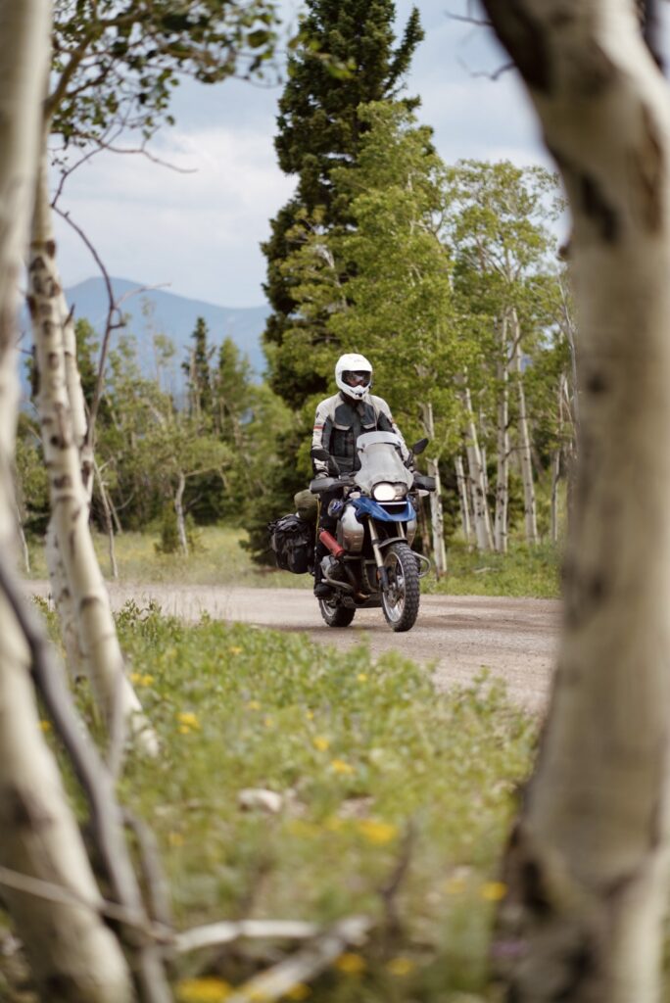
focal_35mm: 85
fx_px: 2370
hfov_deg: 16.1
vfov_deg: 23.9
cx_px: 335
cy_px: 502
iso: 50
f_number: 1.8
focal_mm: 85
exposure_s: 1/1000
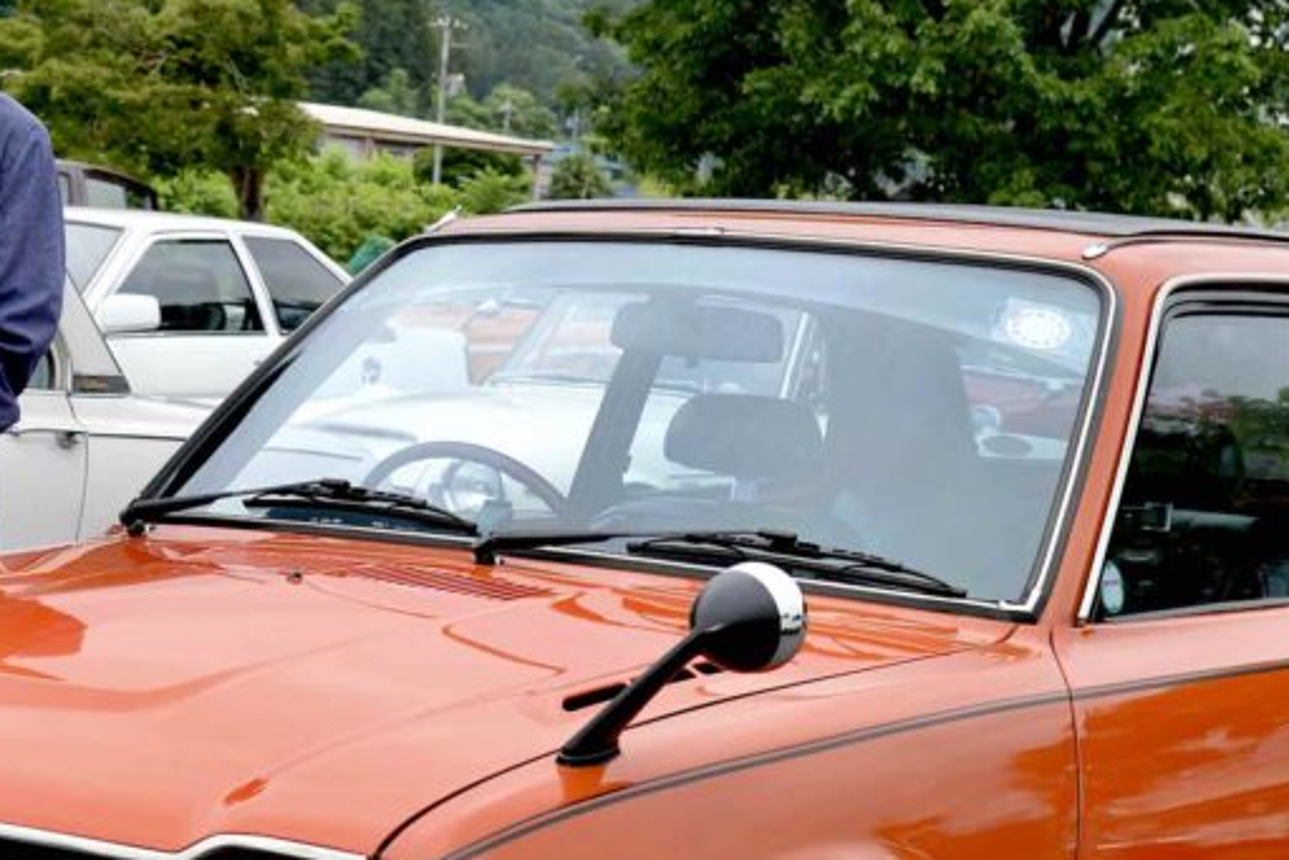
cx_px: 411
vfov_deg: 12.6
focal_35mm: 108
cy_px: 678
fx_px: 3868
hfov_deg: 18.9
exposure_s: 1/125
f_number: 7.1
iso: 200
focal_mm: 46
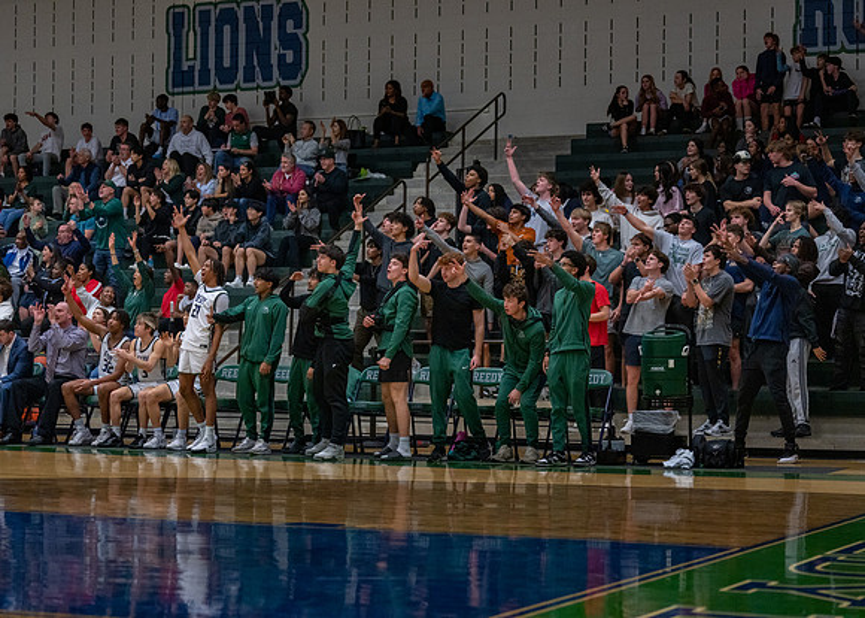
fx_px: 1856
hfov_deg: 26.2
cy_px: 310
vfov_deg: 18.9
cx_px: 394
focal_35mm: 76
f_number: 2.8
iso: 3200
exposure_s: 1/1000
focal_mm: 70
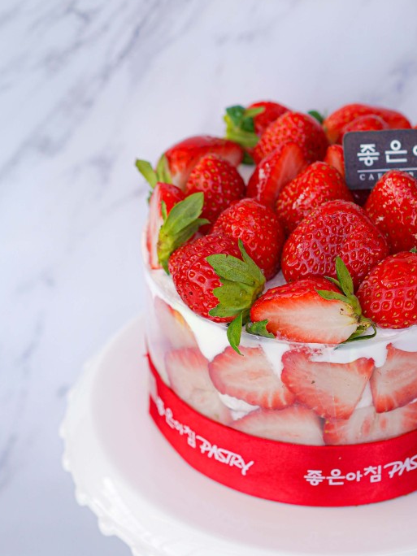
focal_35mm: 99
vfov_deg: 19.8
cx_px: 313
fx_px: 1590
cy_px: 264
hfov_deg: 14.9
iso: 125
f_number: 4
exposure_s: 1/160
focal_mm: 55
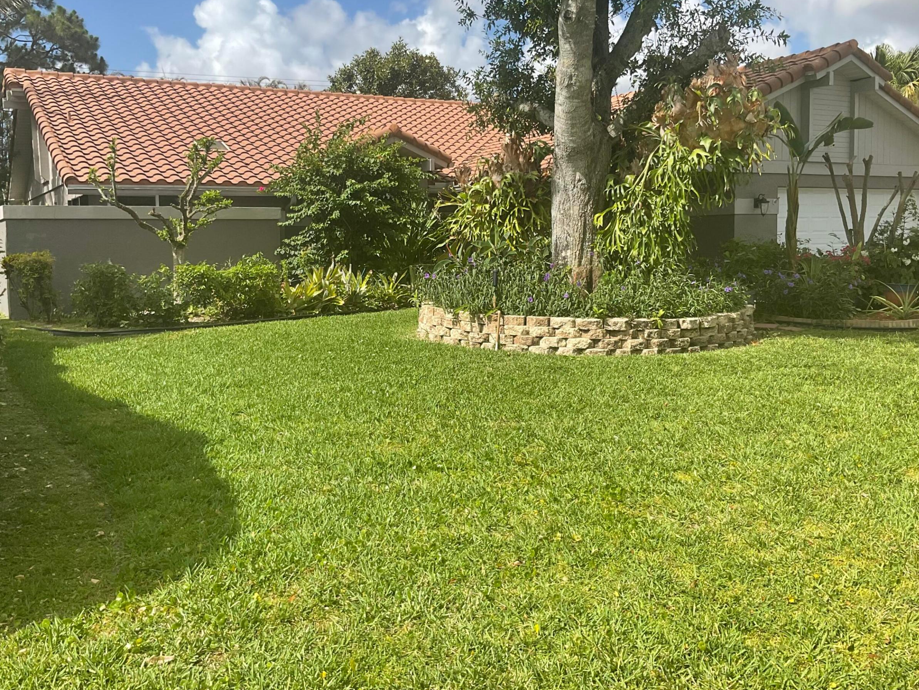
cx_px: 444
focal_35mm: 35
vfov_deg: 40.7
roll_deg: +0.7
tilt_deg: -5.0
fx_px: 929
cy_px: 320
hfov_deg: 52.6
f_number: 1.8
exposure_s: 1/1577
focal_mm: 3
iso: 16
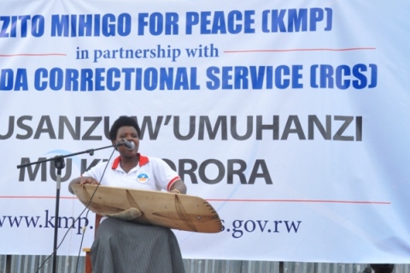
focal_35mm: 64
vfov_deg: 21.2
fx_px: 728
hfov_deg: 31.3
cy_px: 169
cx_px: 150
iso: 1000
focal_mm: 32
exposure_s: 1/125
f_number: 14
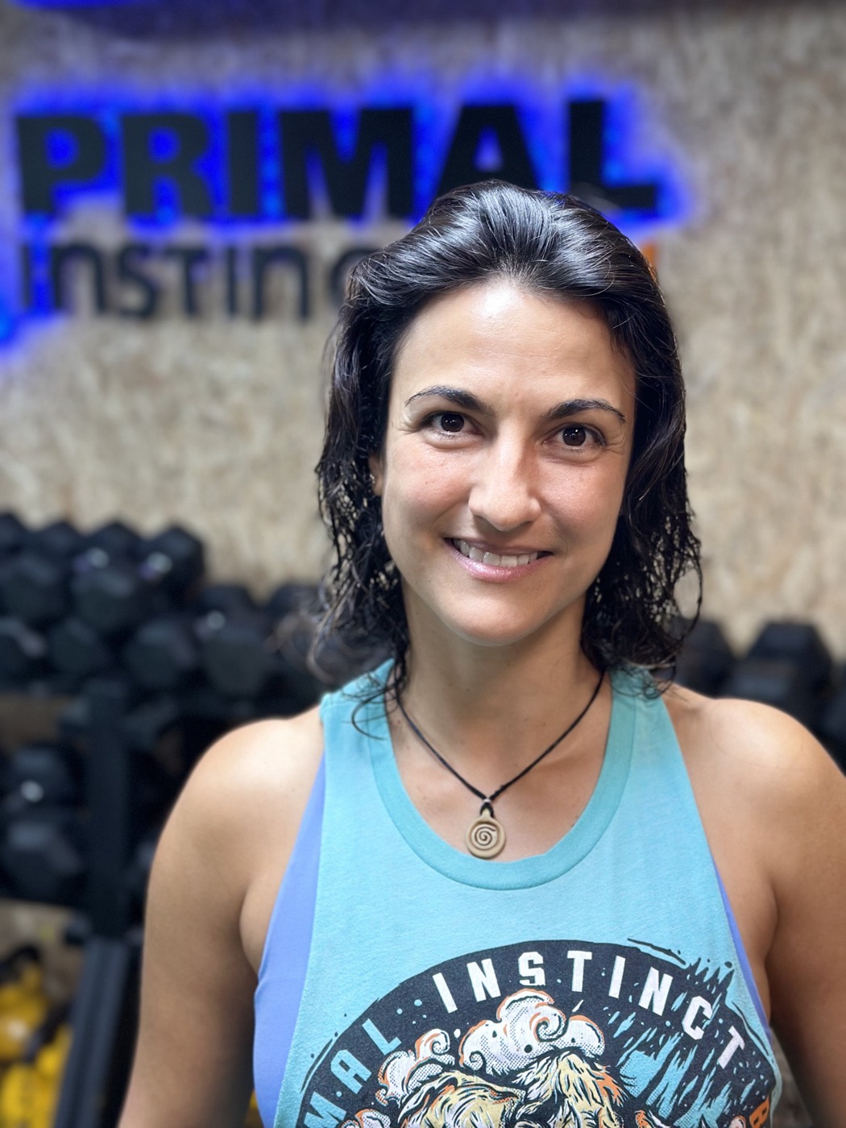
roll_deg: -1.1
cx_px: 423
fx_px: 1564
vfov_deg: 39.7
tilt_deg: -8.6
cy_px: 564
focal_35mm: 48
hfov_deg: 30.3
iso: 200
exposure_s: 1/50
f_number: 1.78
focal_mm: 6.86
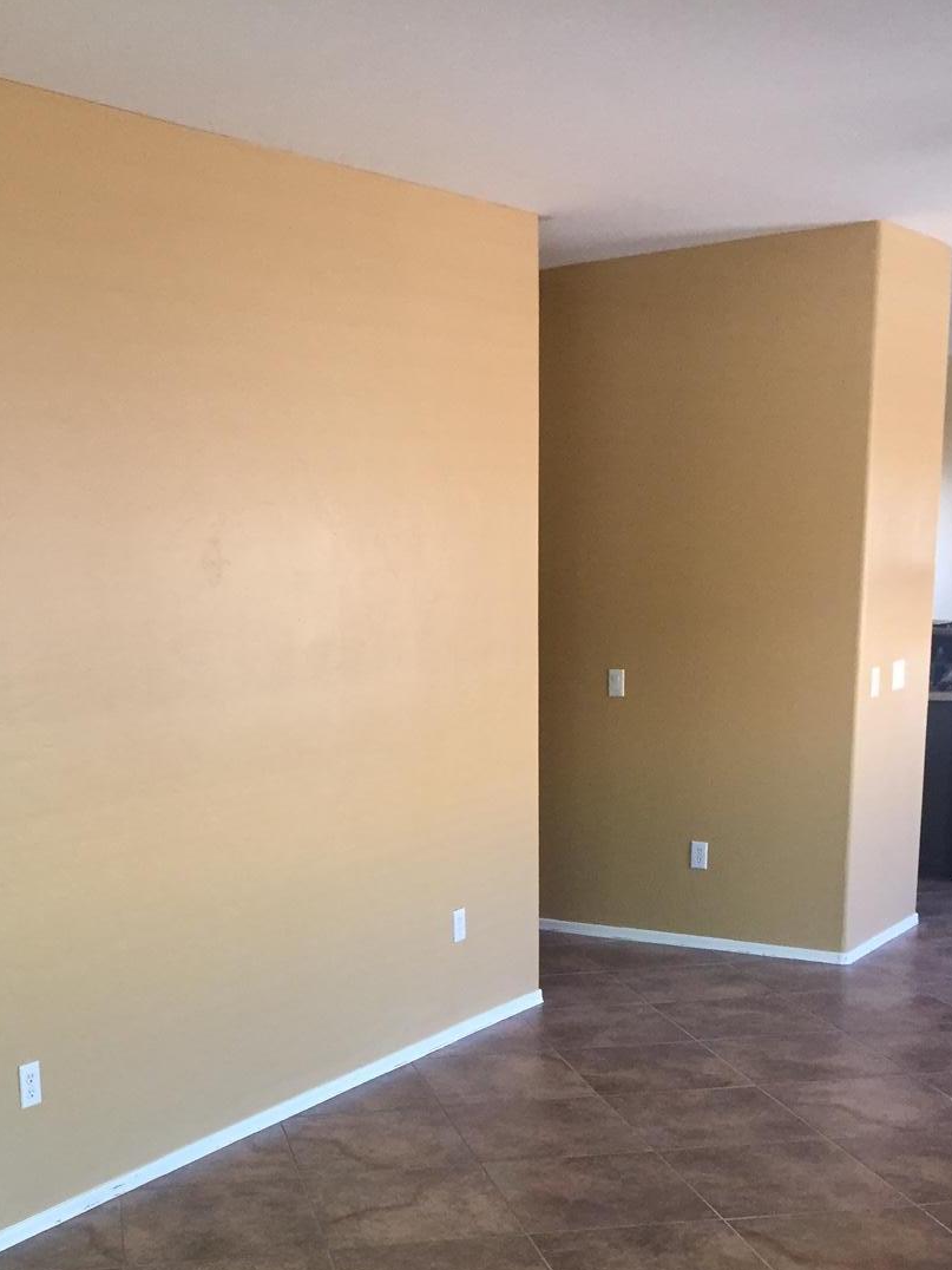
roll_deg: +2.2
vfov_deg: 41.6
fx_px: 1613
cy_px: 956
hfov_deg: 32.4
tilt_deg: -14.6
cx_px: 265
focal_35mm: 44
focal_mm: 4.15
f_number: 2.2
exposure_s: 1/30
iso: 125
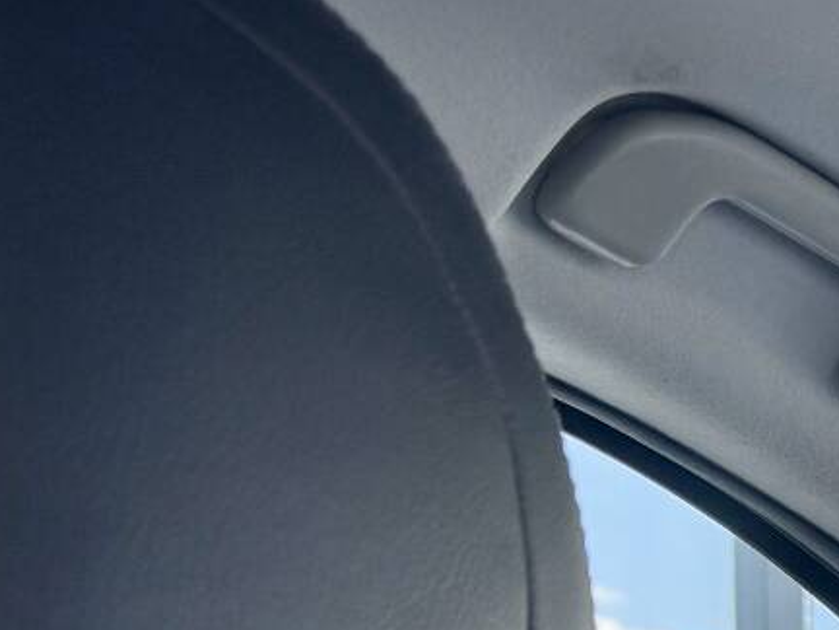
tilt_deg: -1.5
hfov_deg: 15.7
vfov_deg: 13.5
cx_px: 1662
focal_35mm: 100
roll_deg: +0.3
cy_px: 1091
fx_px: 2424
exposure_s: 1/154
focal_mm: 6.76
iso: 64
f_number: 1.78
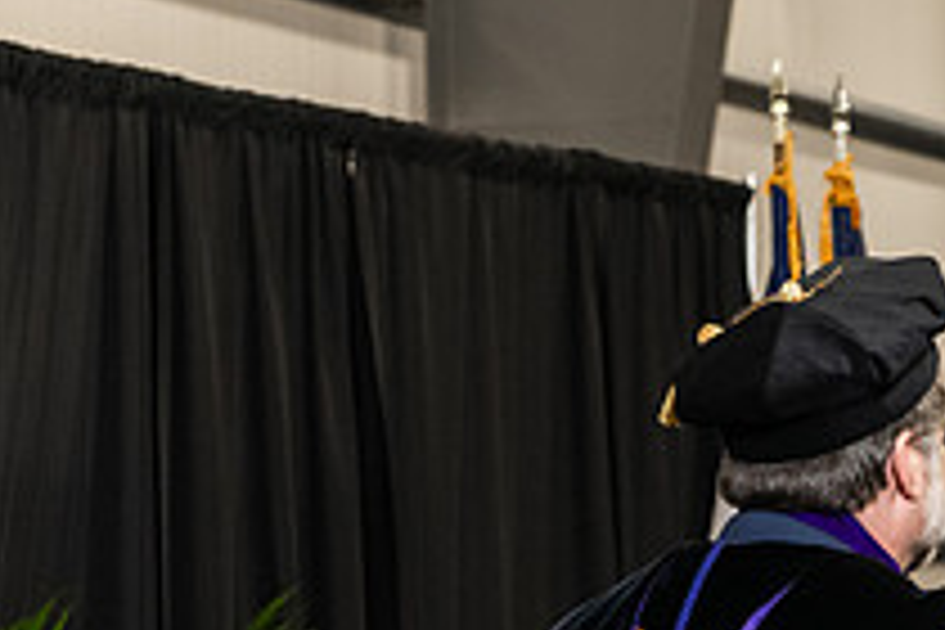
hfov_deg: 10.5
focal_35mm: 193
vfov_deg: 7.1
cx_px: 1012
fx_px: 5066
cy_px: 641
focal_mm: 70
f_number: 5
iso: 2500
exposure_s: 1/200
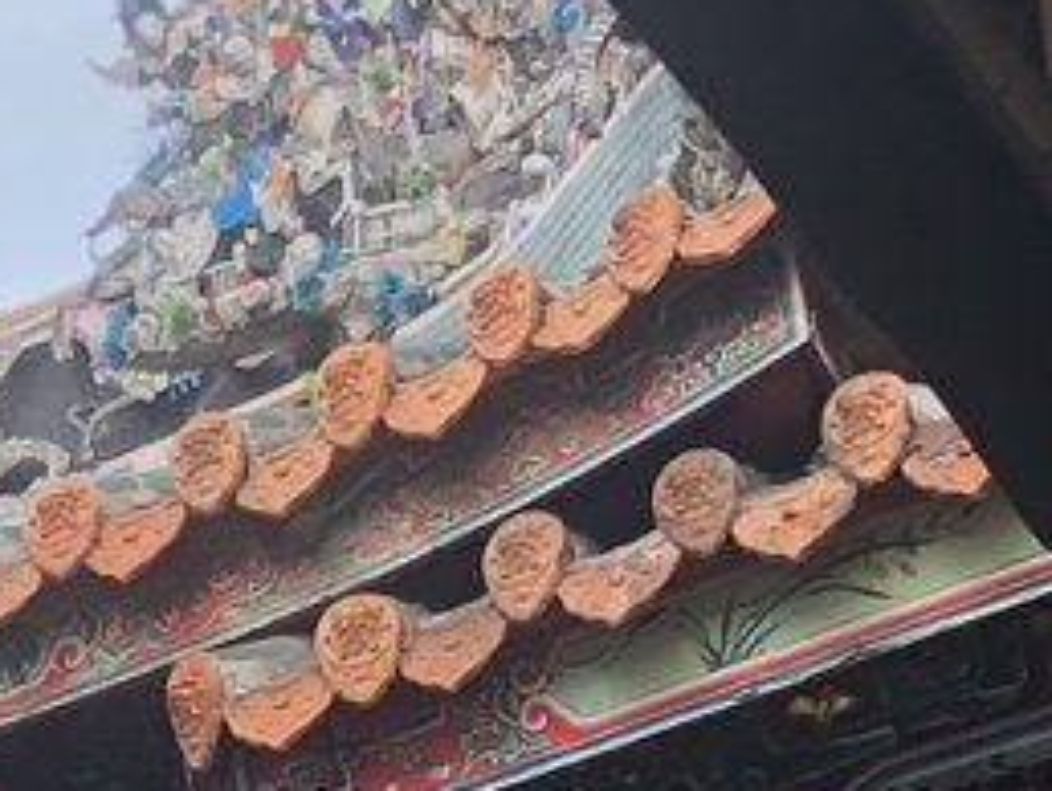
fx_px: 5932
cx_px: -1015
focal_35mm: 195
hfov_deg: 9.5
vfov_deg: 7.2
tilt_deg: +11.2
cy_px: 1818
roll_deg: +2.0
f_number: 1.8
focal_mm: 4
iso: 25
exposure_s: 1/120
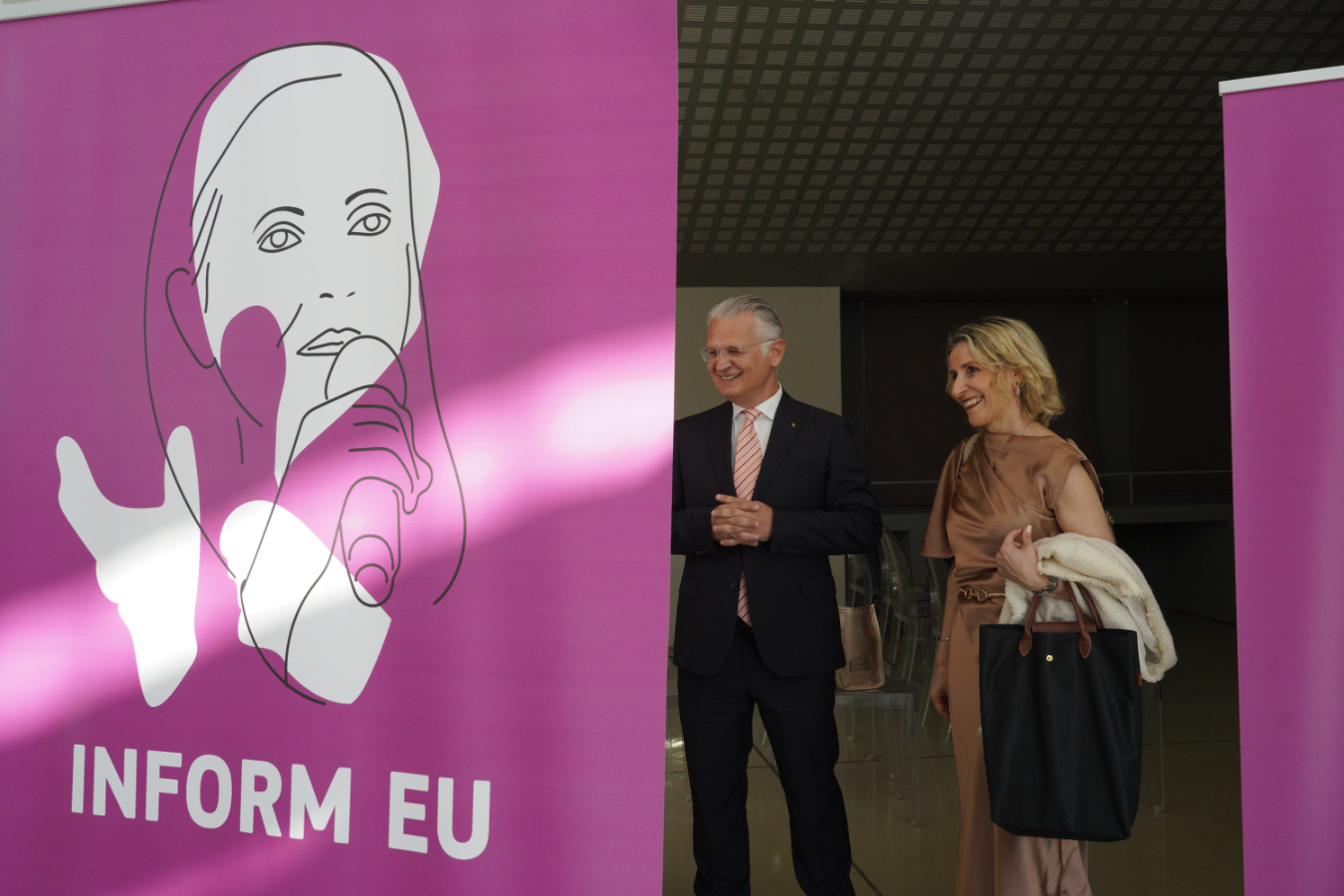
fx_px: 1232
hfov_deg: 57.2
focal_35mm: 33
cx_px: 672
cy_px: 448
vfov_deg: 40.0
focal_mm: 33
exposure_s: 1/500
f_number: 8
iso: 2000
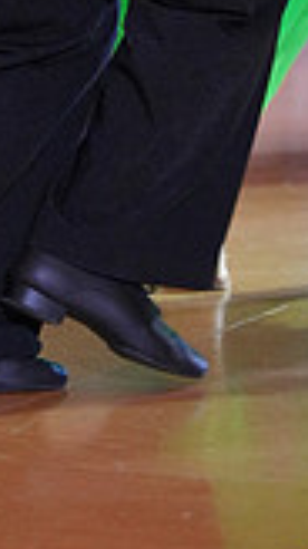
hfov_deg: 2.4
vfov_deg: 4.2
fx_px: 7478
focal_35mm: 514
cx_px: -15
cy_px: -288
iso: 3200
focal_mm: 139
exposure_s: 1/500
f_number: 3.5
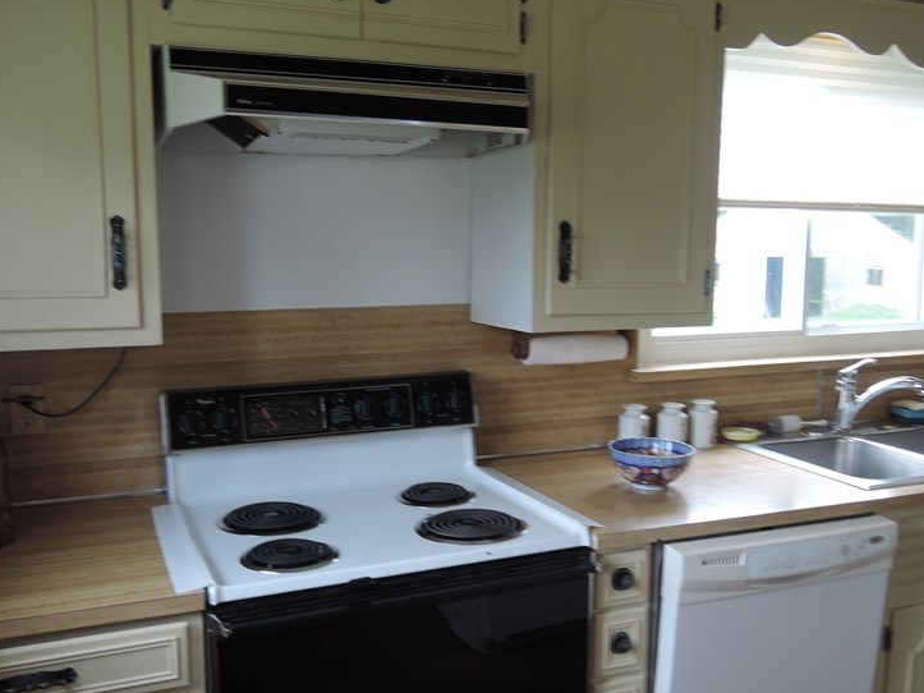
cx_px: 441
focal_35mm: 34
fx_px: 907
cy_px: 372
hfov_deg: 53.9
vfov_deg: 41.8
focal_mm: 5.1
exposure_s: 1/40
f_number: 2.8
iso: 80
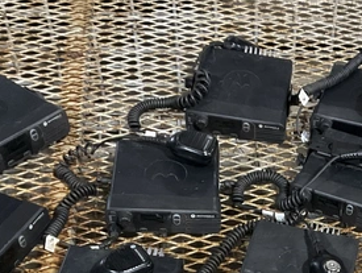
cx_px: 363
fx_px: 827
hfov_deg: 23.6
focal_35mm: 79
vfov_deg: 18.0
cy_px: 308
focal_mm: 3
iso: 200
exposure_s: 1/40
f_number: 1.8
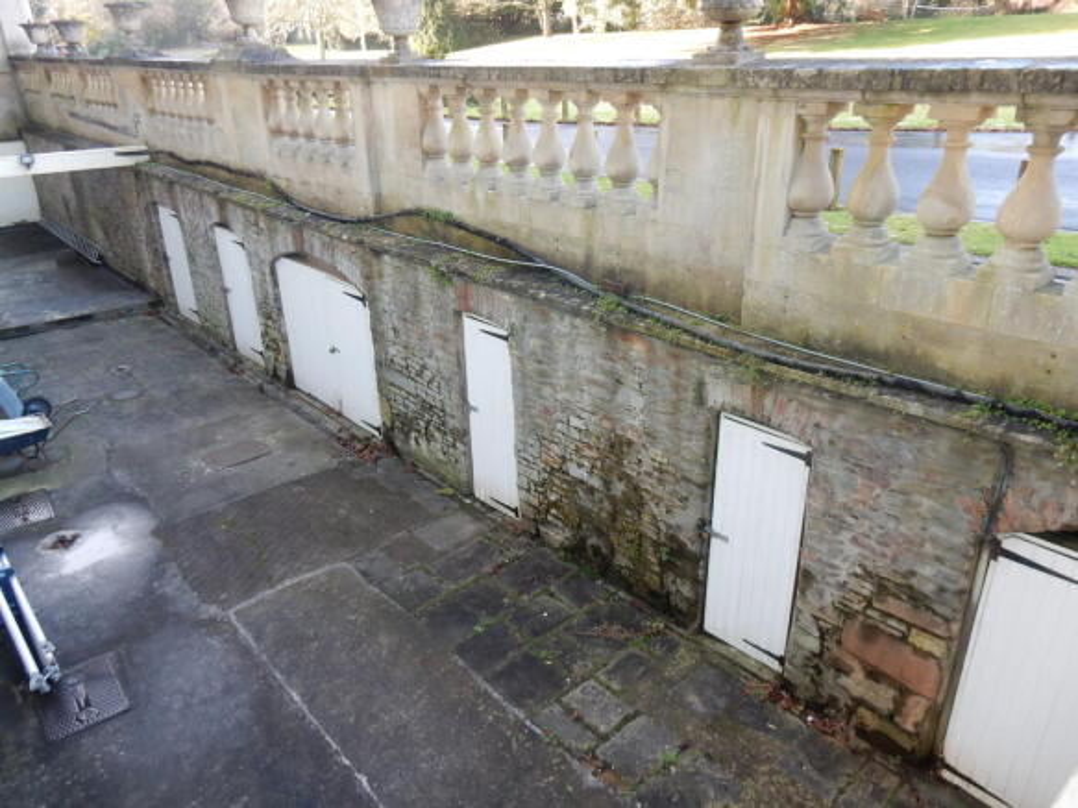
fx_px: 778
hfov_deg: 69.4
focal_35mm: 25
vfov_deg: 54.9
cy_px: 404
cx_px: 539
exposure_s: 1/30
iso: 125
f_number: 3.7
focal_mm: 4.5
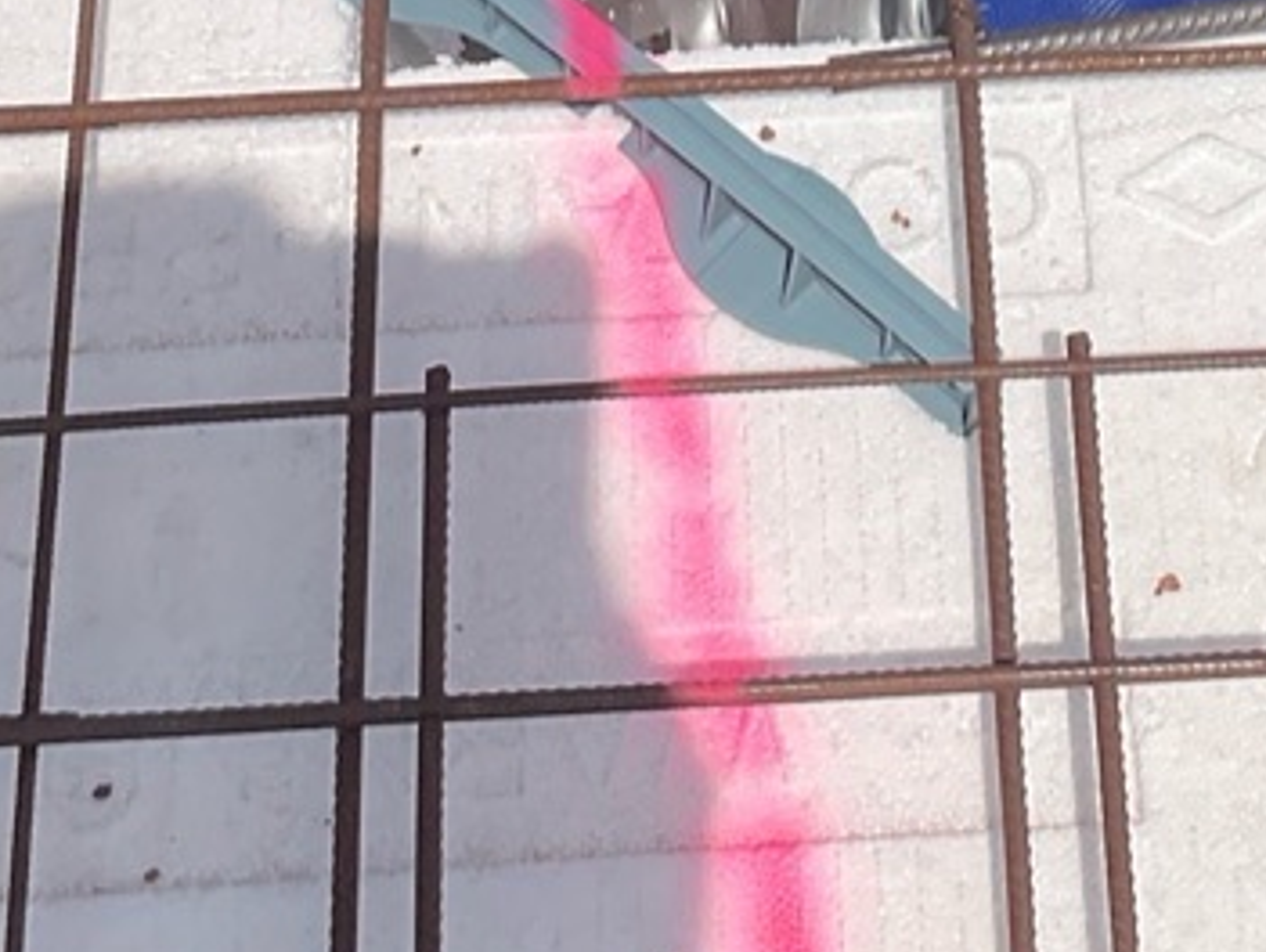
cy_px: -402
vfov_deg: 12.9
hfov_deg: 17.8
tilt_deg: -57.6
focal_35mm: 110
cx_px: 923
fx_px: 4027
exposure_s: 1/10204
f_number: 1.8
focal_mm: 3
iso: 16
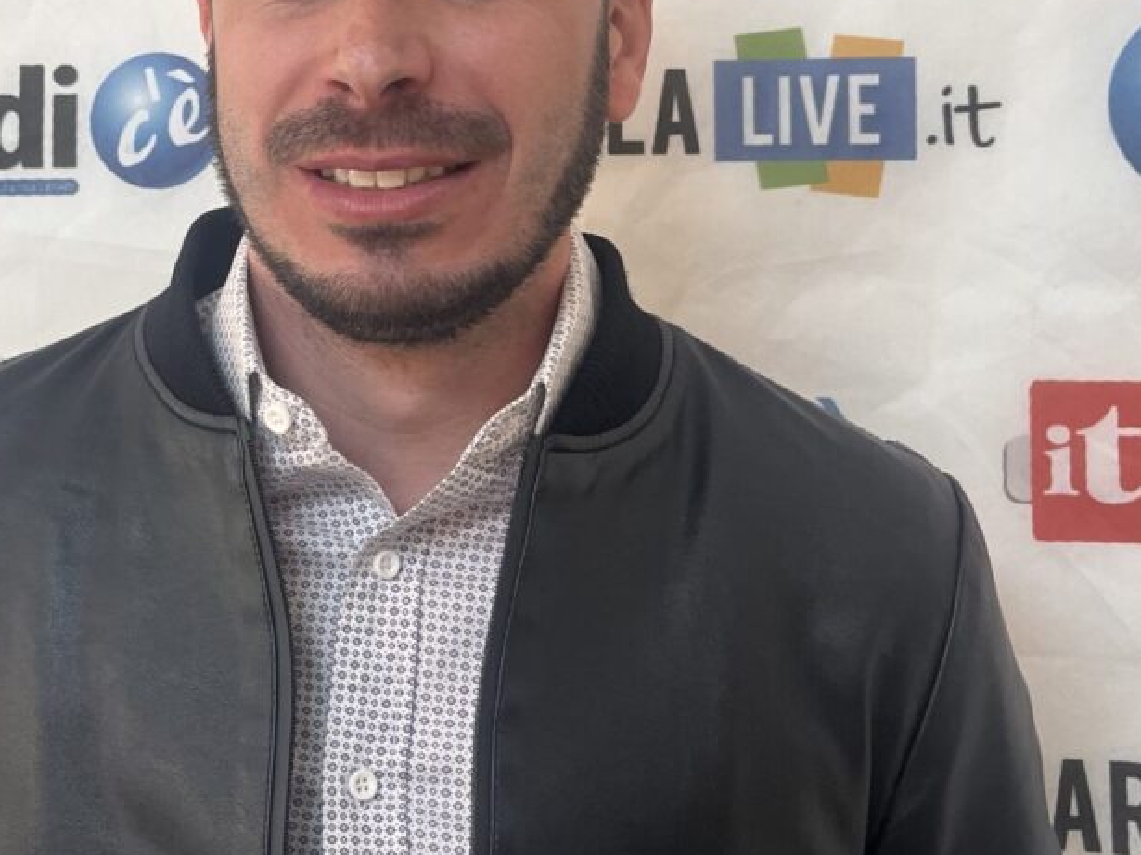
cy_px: 136
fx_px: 1813
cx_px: 321
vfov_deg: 25.9
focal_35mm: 55
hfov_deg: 34.4
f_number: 1.6
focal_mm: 5.1
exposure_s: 1/100
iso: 100
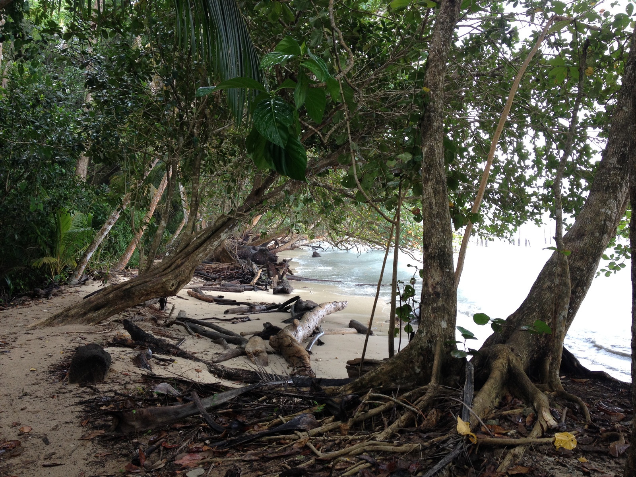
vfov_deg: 40.7
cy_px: 238
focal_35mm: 35
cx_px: 318
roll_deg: +1.3
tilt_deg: -5.3
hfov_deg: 52.6
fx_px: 643
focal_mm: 4.28
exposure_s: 1/60
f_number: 2.4
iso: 50
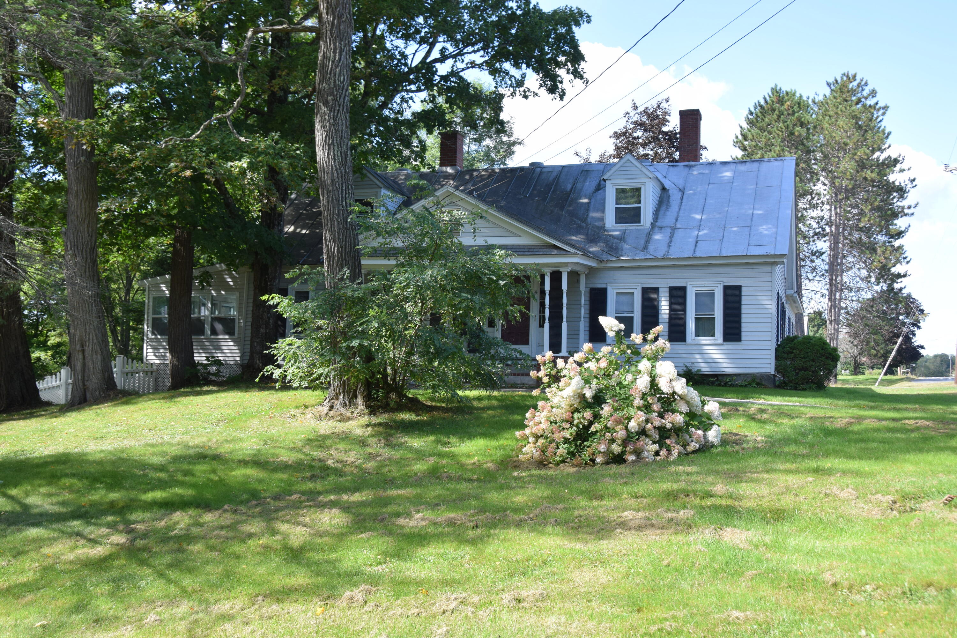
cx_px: 478
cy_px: 319
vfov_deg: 34.2
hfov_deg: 49.6
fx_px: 1037
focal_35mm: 39
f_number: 8
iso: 320
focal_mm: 26
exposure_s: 1/250
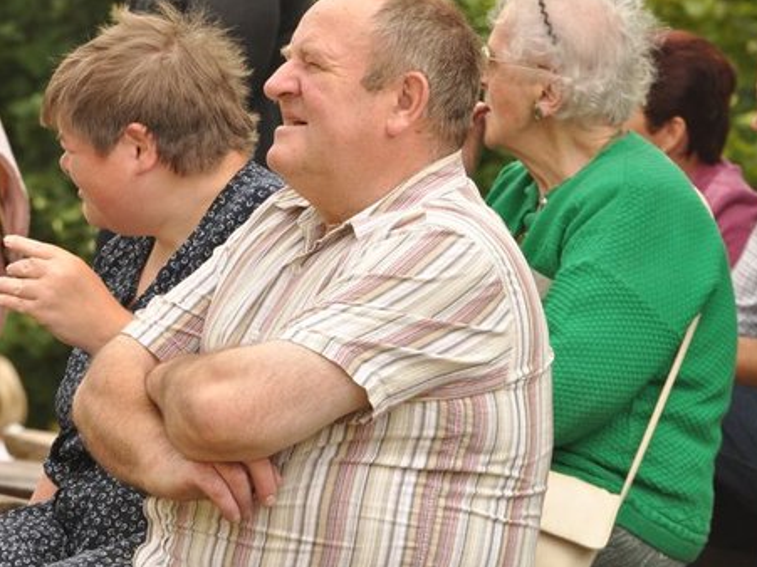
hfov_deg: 4.8
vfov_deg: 3.6
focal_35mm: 415
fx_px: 9073
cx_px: 409
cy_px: 237
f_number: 13
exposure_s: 1/200
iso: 400
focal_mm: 200
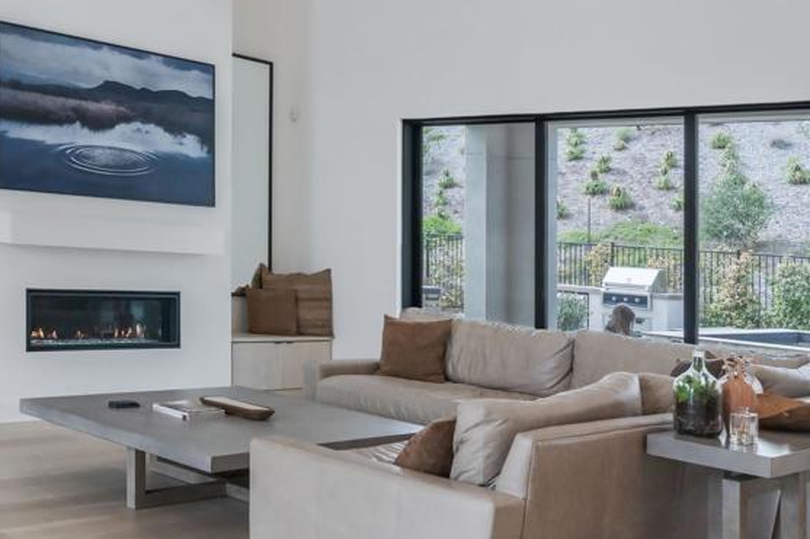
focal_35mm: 46
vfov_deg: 28.6
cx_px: 275
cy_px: 113
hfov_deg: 42.2
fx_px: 1035
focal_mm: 25
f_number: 10
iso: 160
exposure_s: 1/200
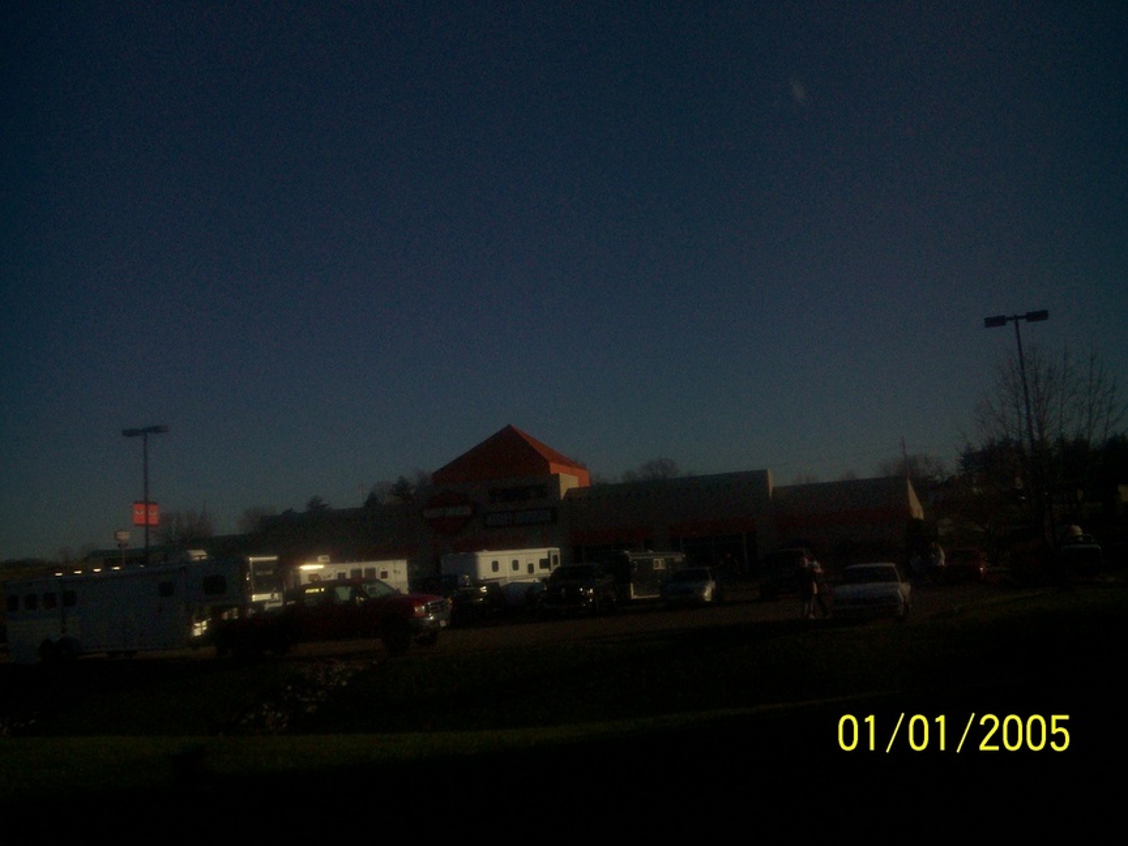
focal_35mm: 36
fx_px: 1173
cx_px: 564
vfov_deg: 39.7
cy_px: 423
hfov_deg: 51.4
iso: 100
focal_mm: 5.9
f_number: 4.5
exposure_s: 1/2000
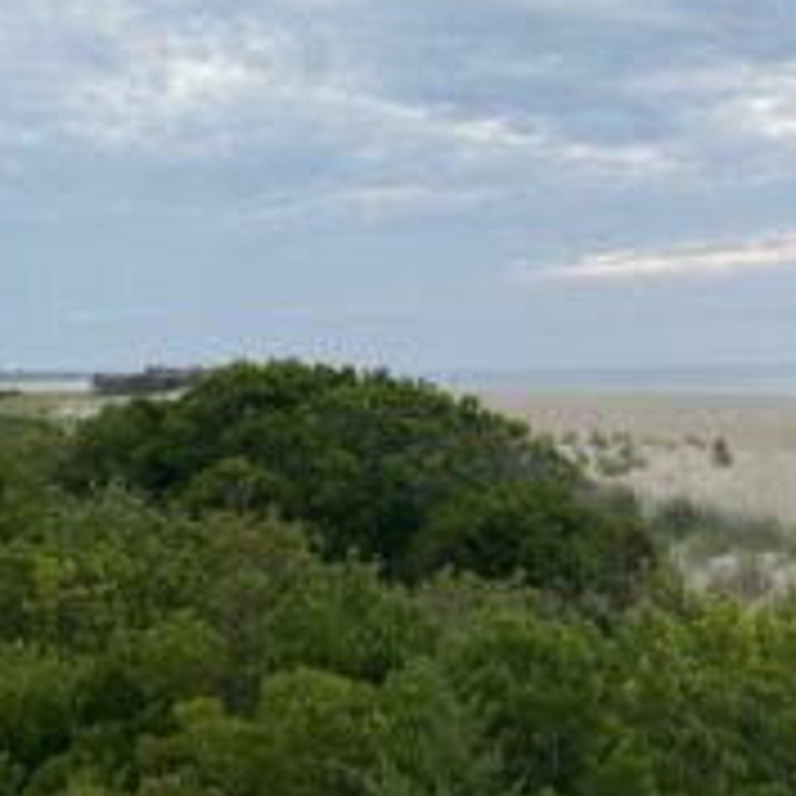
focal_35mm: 52
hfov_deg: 32.4
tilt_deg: +1.3
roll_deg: +1.2
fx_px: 1353
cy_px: 328
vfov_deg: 32.7
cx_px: 562
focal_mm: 4.25
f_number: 1.8
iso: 32
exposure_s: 1/1543
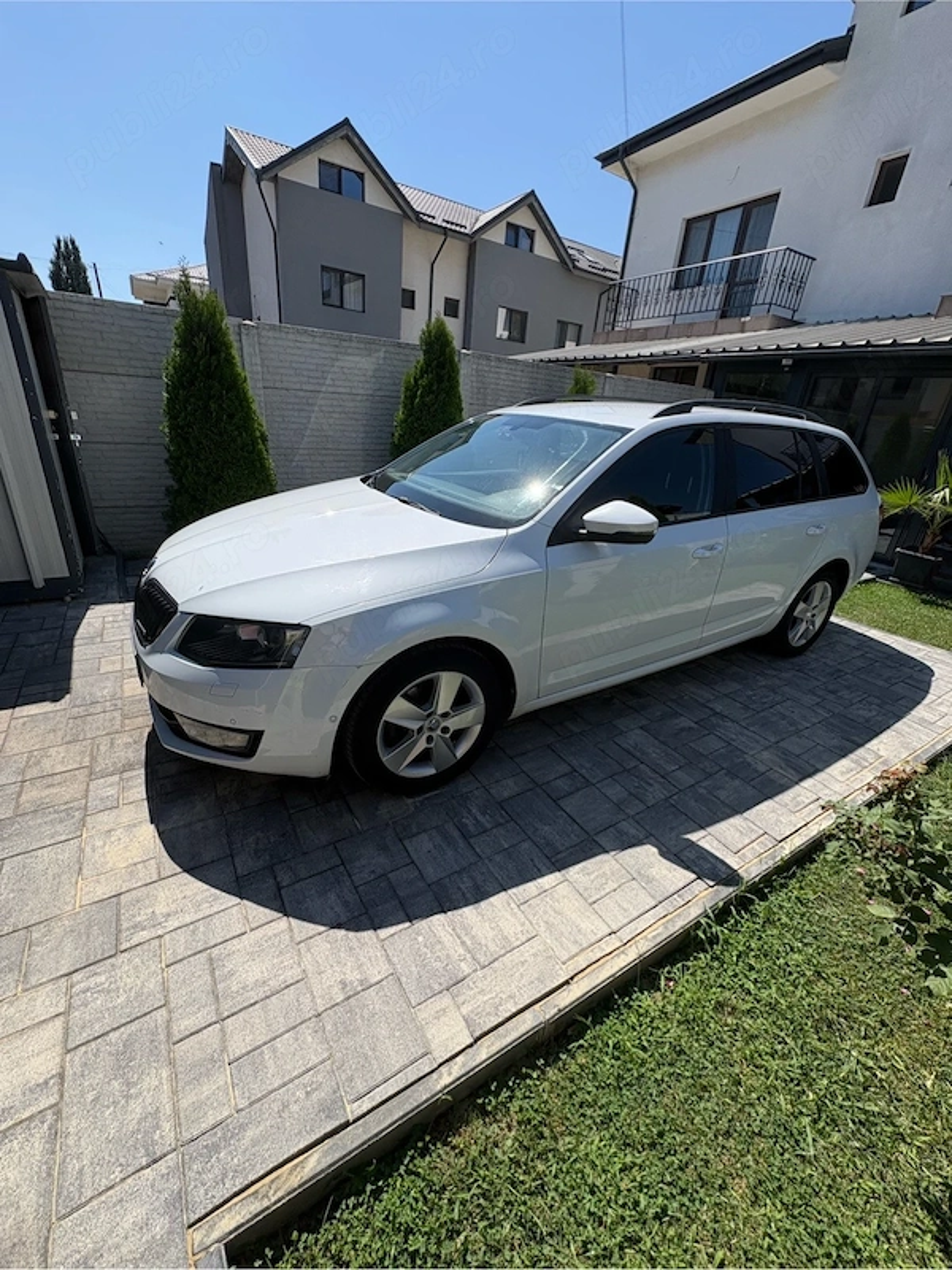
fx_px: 513
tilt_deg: -22.9
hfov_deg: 85.7
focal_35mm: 14
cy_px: 635
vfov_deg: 102.1
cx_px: 476
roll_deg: -5.1
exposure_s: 1/1709
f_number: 2.2
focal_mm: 2.22
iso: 50
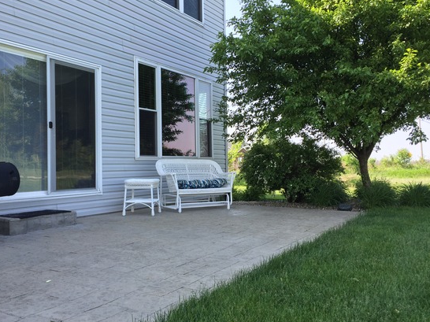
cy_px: 157
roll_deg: +0.1
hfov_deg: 54.0
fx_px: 422
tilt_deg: +1.2
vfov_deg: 41.8
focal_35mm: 34
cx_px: 209
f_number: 2.2
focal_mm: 4.15
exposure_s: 1/425
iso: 32
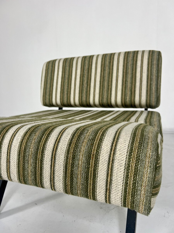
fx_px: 174
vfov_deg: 67.3
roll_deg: +4.1
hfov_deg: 53.1
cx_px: 87
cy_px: 116
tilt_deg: -6.2
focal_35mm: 26
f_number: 1.5
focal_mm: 5.7
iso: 64
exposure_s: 1/121
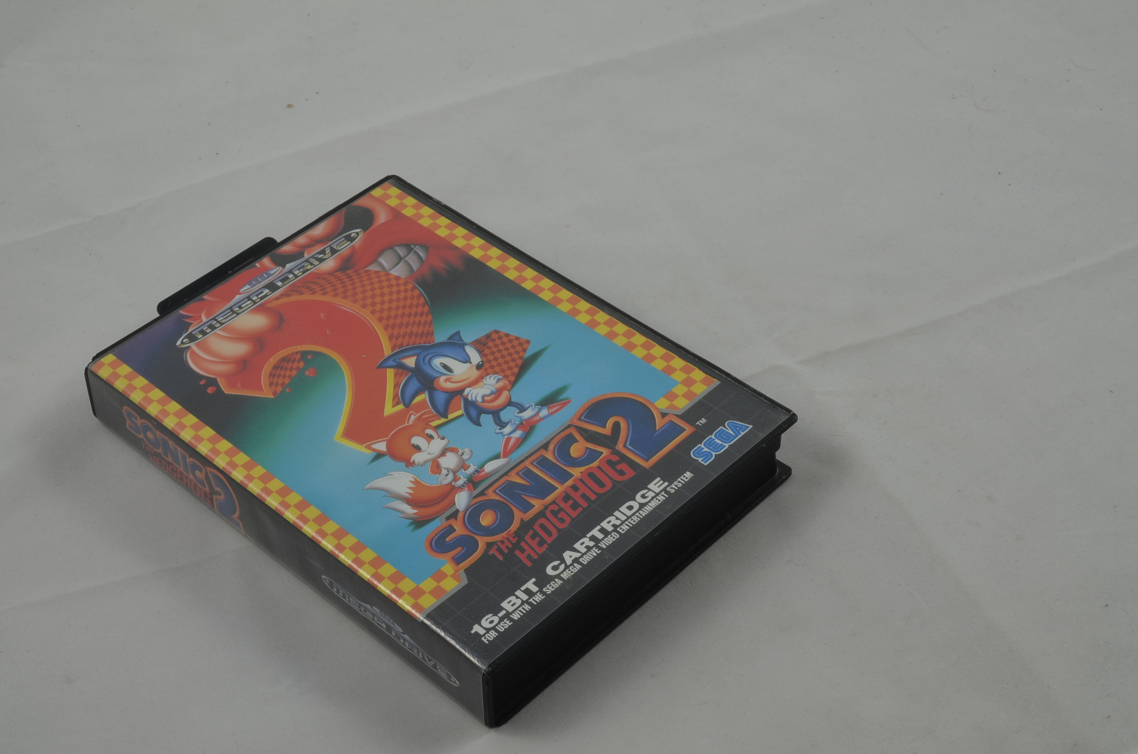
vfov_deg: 22.5
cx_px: 569
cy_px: 377
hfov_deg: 33.5
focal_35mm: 60
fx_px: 1893
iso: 100
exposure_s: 1/3
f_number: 20
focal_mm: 40
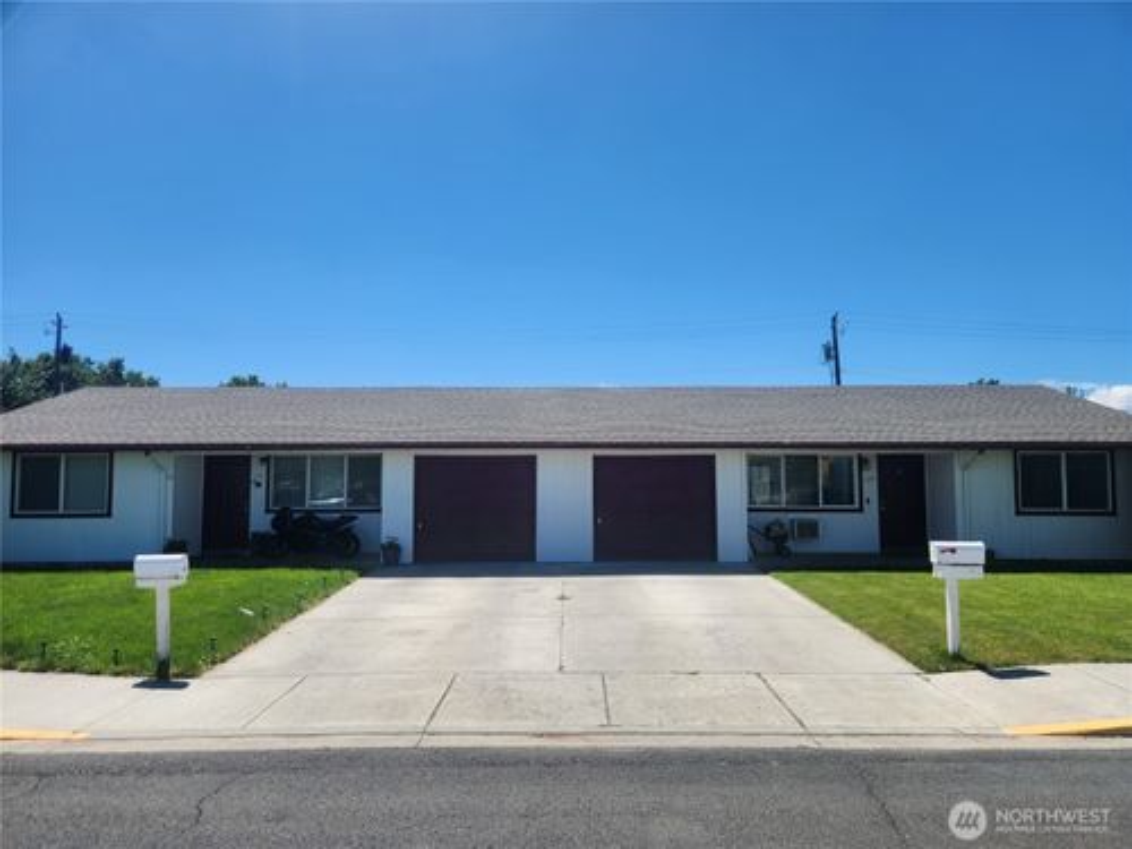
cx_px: 566
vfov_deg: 58.9
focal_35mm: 23
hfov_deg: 73.9
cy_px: 424
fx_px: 752
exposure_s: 1/1879
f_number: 1.8
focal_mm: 5.4
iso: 20
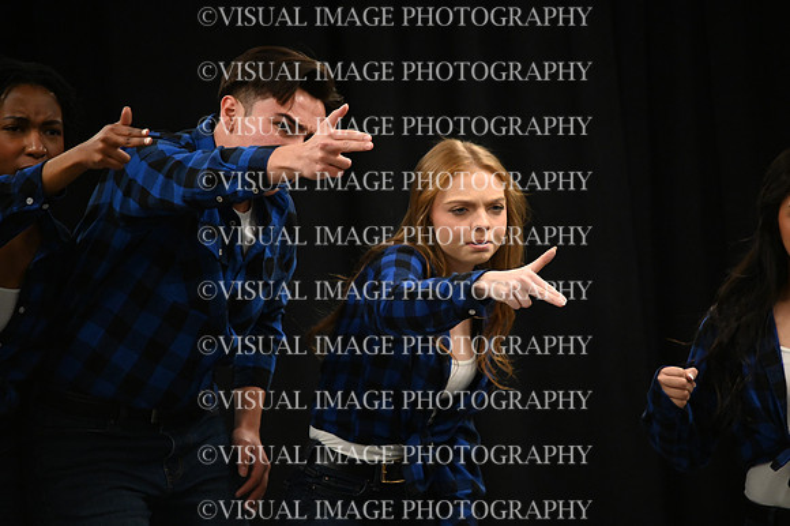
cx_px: 395
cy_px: 263
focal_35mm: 500
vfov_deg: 2.7
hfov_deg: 4.1
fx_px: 10966
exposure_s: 1/250
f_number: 6.3
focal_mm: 500
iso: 8000
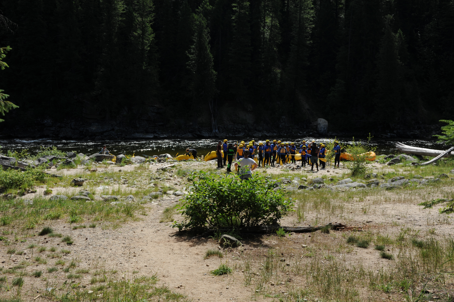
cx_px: 227
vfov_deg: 37.8
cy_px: 151
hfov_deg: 54.5
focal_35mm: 35
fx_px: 441
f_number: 14
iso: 200
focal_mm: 35
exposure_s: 1/160
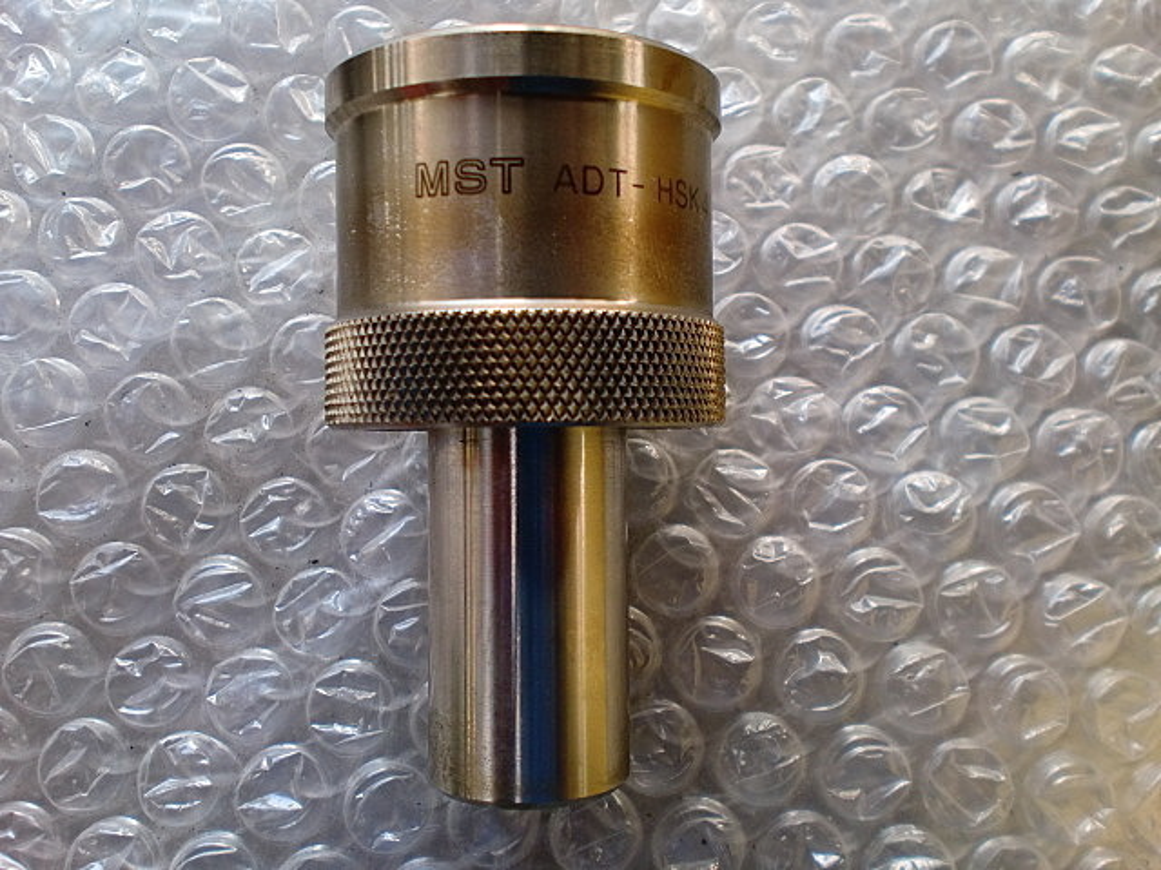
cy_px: 435
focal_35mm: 35
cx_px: 580
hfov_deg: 52.6
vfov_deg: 40.7
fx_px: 1174
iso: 160
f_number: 3.1
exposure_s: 1/60
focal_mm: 6.3
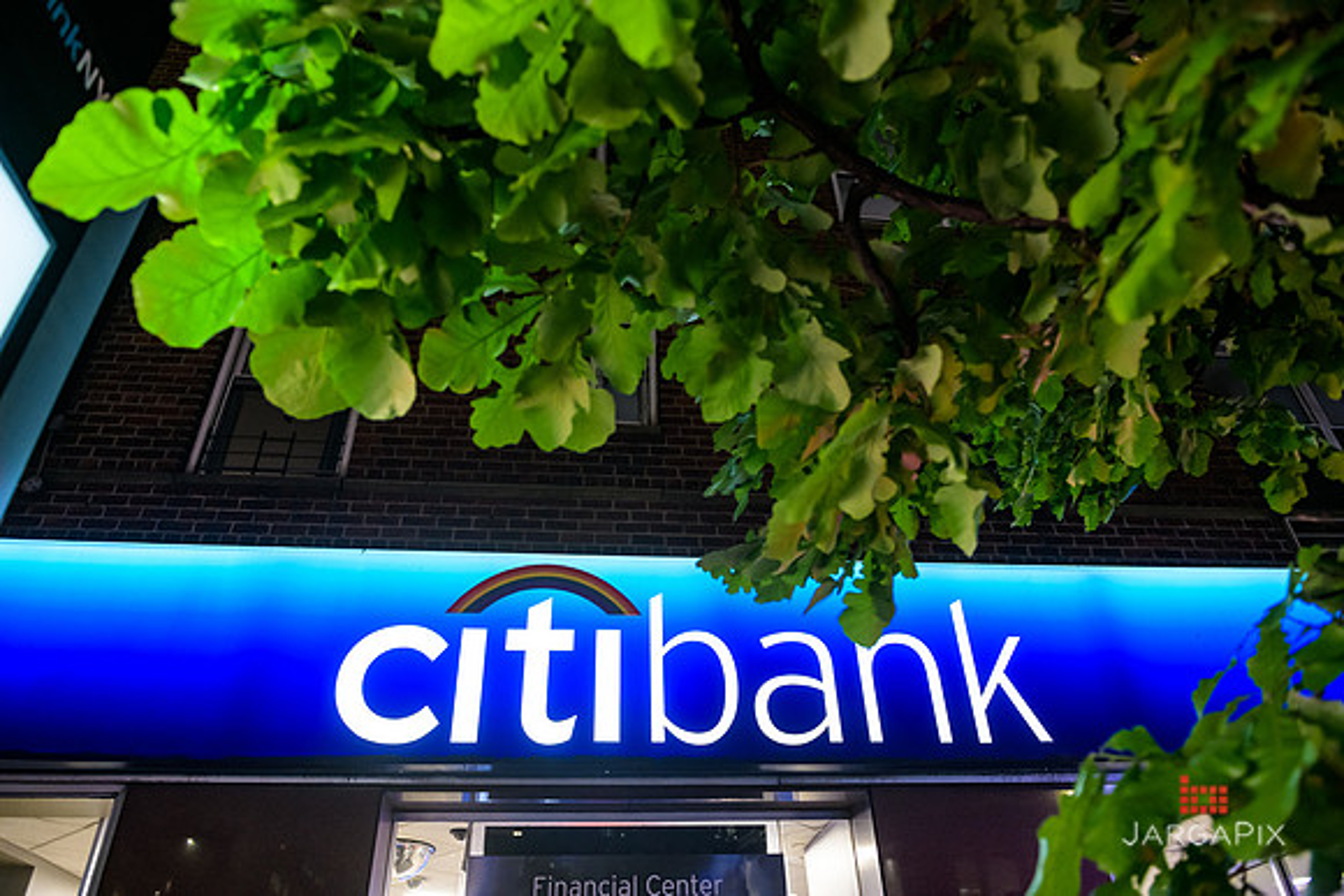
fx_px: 896
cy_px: 448
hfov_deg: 73.7
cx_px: 672
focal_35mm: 24
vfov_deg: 53.2
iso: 1600
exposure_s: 1/50
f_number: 3.2
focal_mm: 24
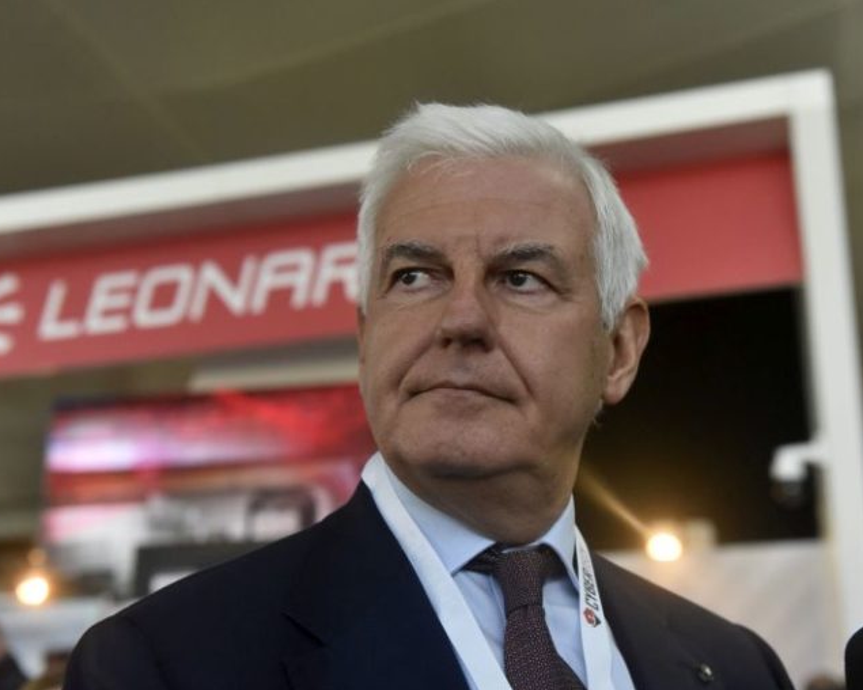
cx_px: 376
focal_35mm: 50
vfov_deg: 30.3
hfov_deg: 37.3
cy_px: 346
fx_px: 1277
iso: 3200
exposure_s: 1/2000
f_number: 3.5
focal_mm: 44
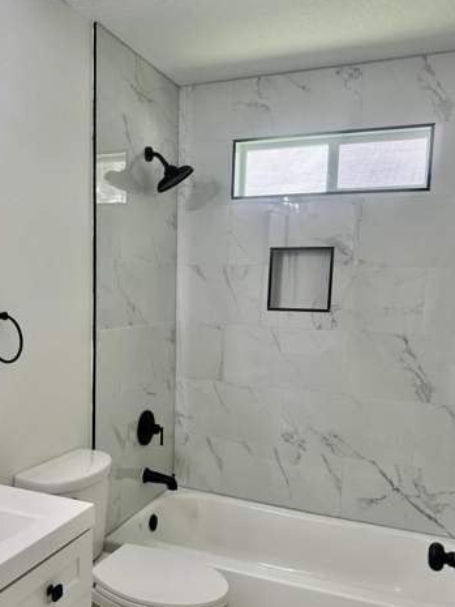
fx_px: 578
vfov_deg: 55.1
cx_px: 154
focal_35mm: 33
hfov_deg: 42.4
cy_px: 351
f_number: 1.78
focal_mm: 6.86
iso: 125
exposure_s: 1/137
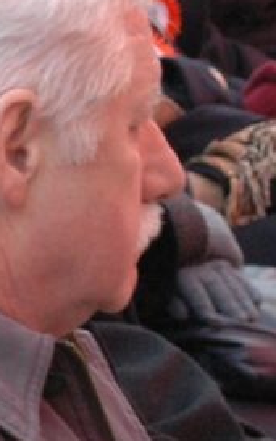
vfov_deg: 5.6
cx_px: -394
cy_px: 77
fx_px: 4469
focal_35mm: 372
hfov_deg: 3.5
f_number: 7.1
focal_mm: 65
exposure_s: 1/125
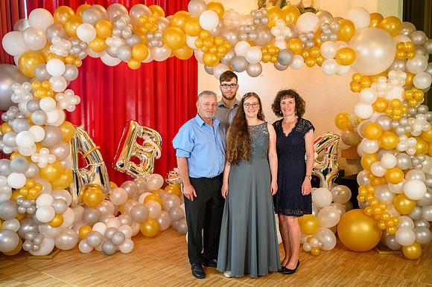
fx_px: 420
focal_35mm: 35
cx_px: 216
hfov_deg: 54.5
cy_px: 144
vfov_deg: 37.8
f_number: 3.5
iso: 1250
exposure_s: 1/100
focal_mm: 35
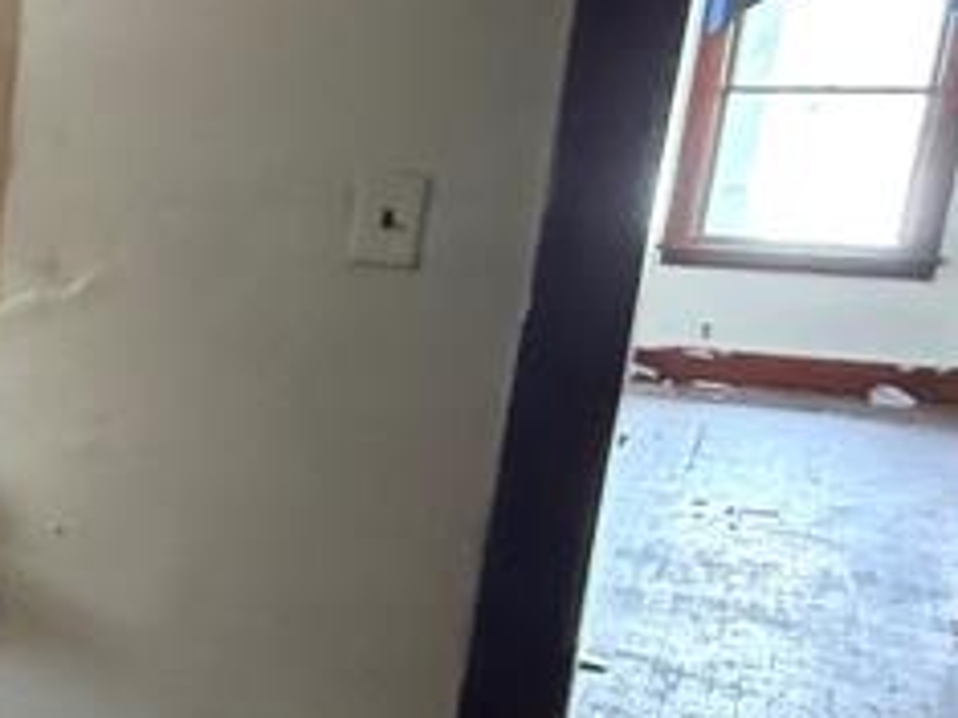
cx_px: -689
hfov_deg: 22.1
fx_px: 1687
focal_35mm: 61
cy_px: 441
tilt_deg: -12.8
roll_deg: +0.0
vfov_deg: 24.0
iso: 1600
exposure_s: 1/40
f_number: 2.2
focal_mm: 2.22
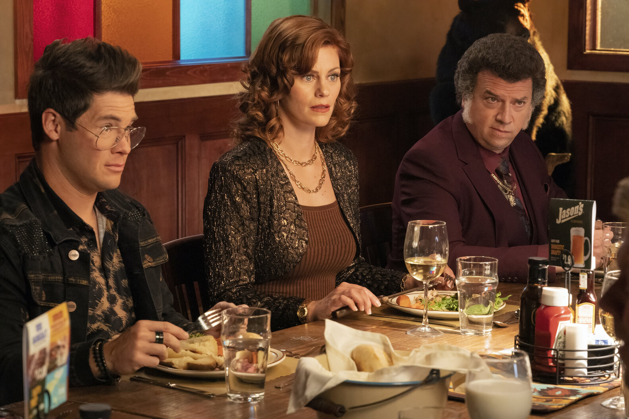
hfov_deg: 20.0
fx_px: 1782
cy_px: 210
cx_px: 314
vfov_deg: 13.4
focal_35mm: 102
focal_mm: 102
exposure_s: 1/125
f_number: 10
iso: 12800
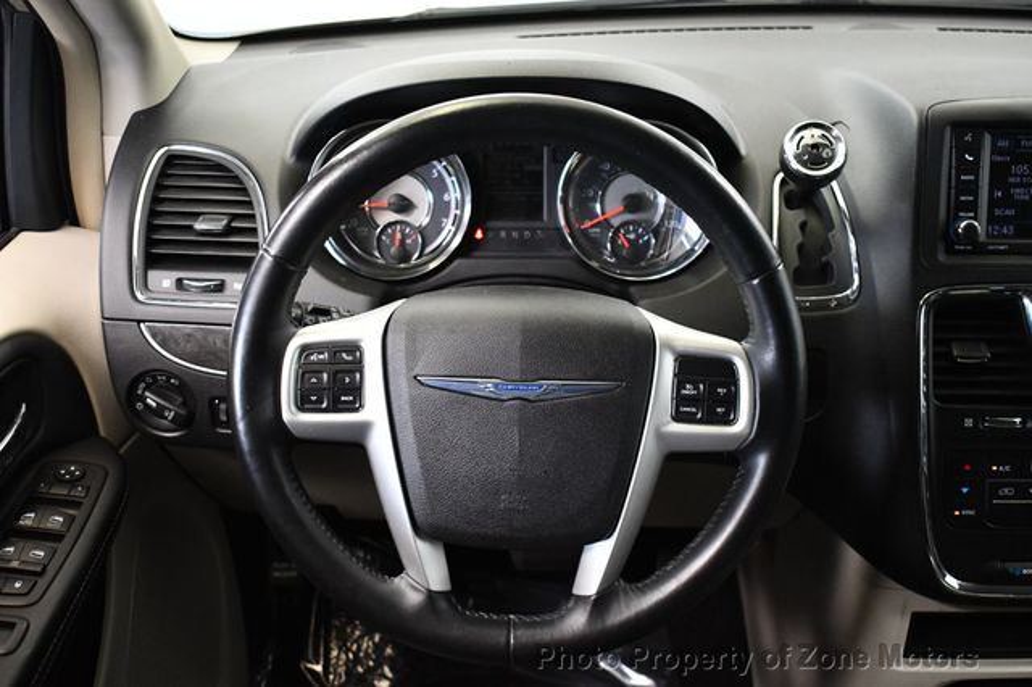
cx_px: 516
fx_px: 1146
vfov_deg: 33.4
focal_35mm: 40
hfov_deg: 48.5
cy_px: 344
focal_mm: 27
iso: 3600
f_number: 4
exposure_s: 1/60
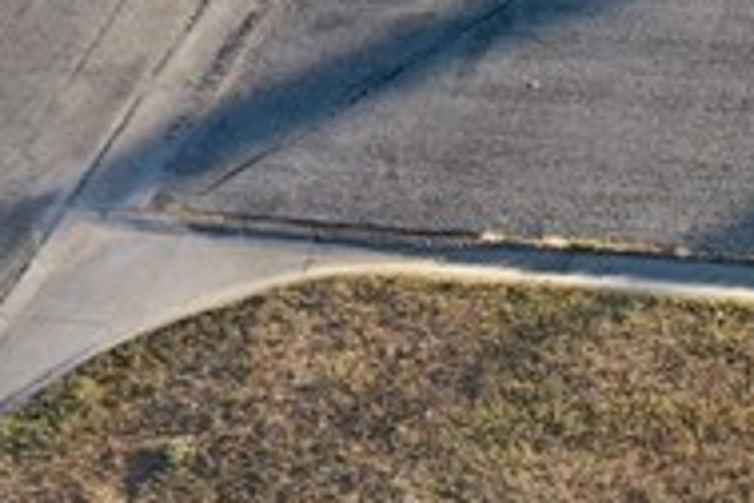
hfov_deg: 11.1
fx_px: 3372
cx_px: 1703
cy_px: -782
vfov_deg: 7.8
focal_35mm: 161
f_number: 4.5
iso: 100
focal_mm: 10.26
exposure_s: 1/160
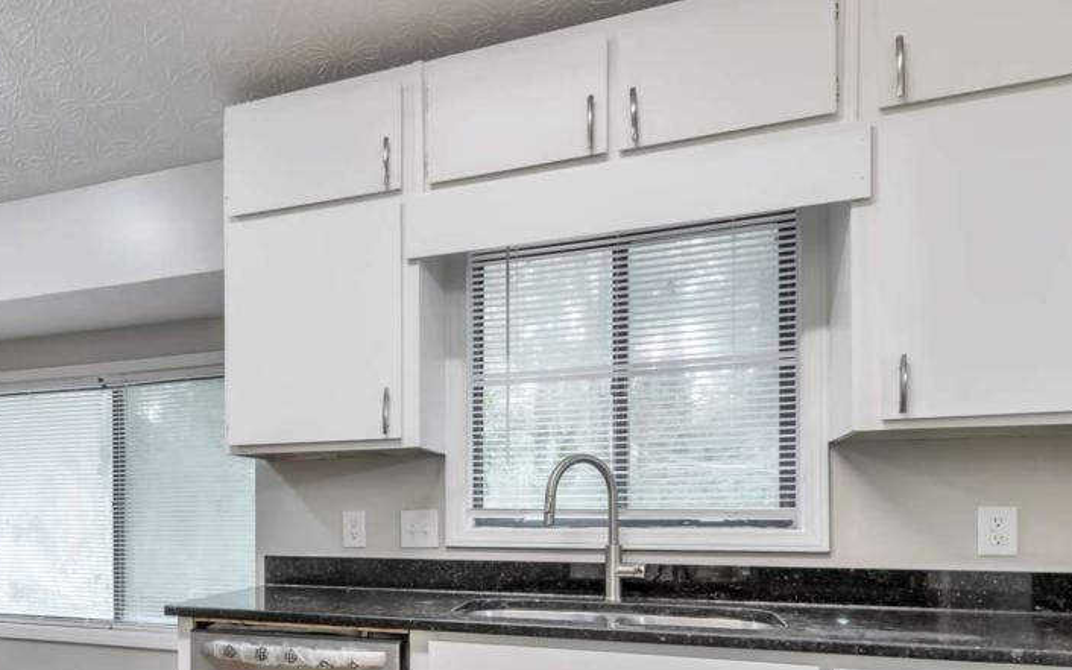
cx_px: 293
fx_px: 759
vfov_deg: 45.7
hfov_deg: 66.8
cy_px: 510
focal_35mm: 26
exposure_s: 1/3
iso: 100
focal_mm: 10
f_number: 6.3
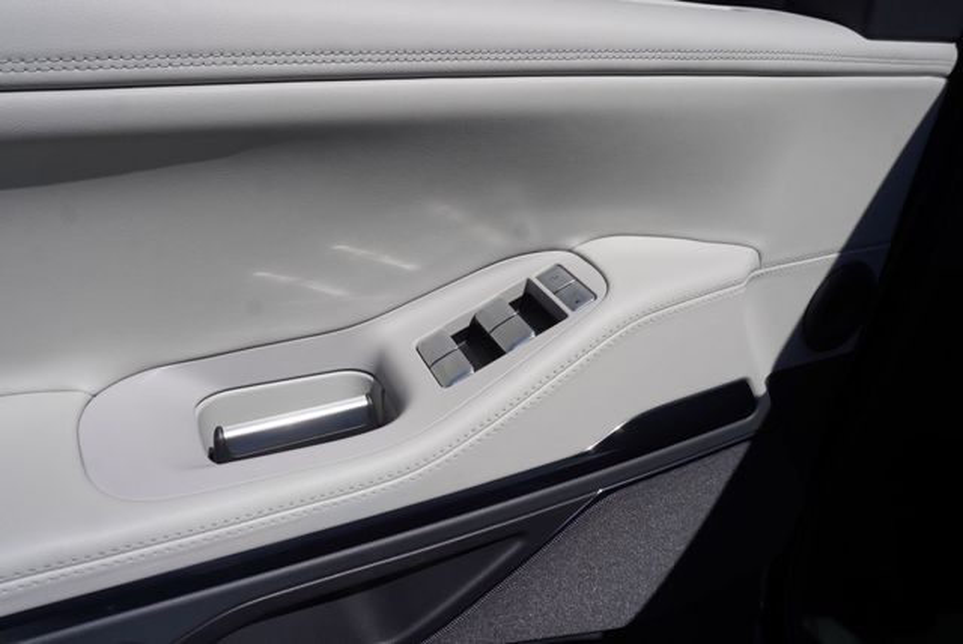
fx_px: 643
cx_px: 482
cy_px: 322
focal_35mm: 24
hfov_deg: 73.7
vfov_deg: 53.2
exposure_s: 1/320
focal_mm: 16
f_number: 10
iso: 100
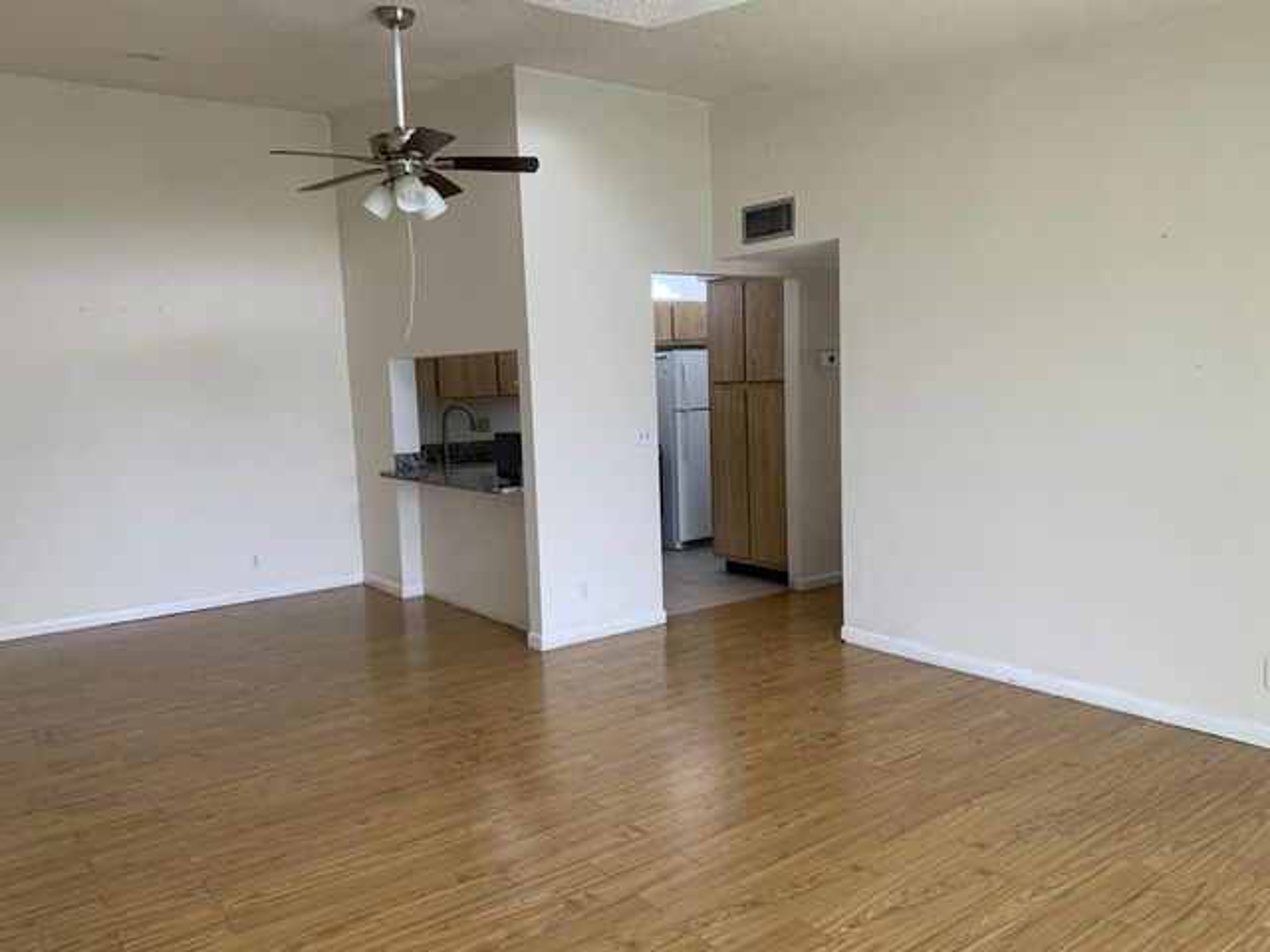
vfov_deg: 53.1
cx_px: 635
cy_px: 476
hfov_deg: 67.3
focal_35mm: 26
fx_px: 954
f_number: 1.8
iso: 100
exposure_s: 1/104
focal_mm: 4.25
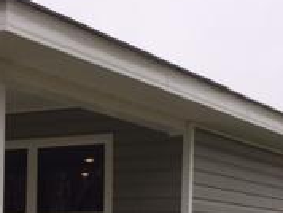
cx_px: 68
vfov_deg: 13.8
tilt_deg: -1.8
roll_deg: -1.1
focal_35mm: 104
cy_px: 256
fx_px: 851
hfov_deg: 18.7
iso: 32
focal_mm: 4.15
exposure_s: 1/2933
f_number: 2.2
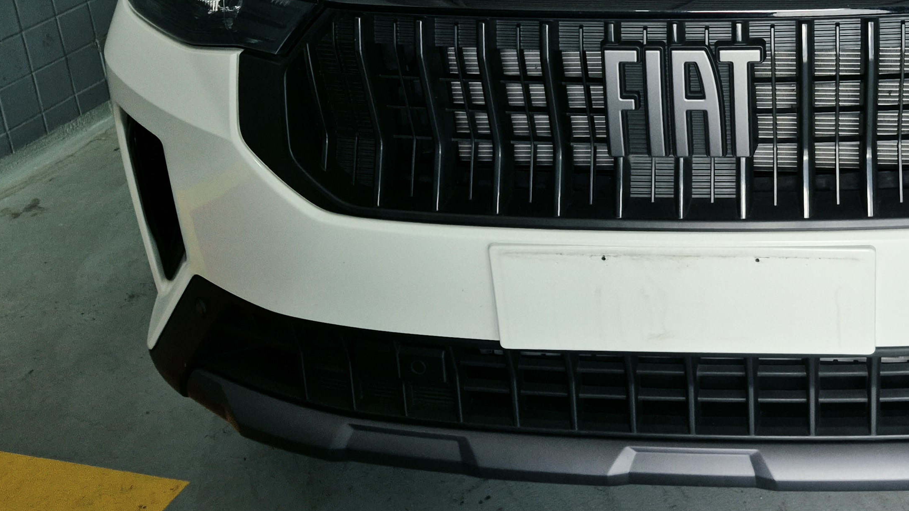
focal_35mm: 46
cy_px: -12
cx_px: 732
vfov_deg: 24.7
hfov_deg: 42.5
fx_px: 1109
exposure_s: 1/60
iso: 50
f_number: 1.8
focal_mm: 5.4
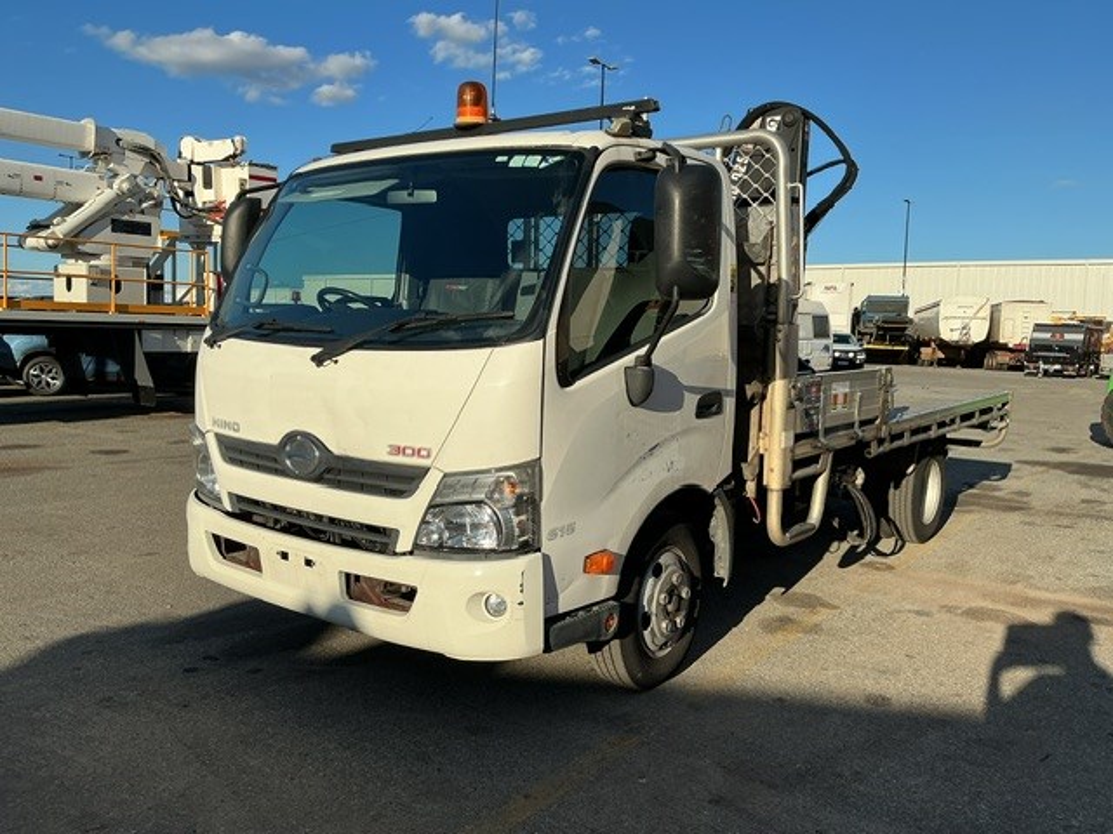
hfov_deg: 61.7
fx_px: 932
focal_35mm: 29
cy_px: 417
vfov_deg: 48.2
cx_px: 556
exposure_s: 1/2427
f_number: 1.8
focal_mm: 3
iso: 25
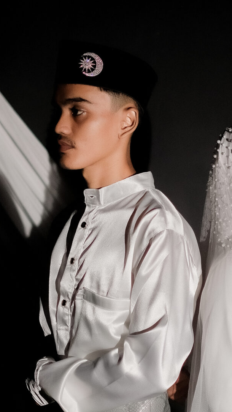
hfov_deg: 9.2
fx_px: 1433
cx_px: 192
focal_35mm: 131
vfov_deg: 16.4
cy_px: 191
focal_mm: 35
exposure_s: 1/125
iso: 1600
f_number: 1.4
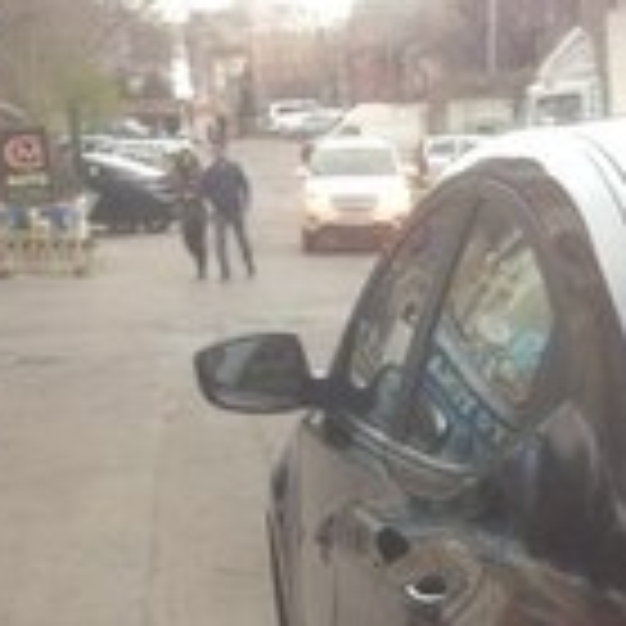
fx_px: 2128
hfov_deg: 16.5
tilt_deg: -19.6
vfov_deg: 15.1
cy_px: 1036
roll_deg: +2.3
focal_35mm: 104
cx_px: 558
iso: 64
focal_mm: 4.12
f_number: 2.4
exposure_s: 1/60
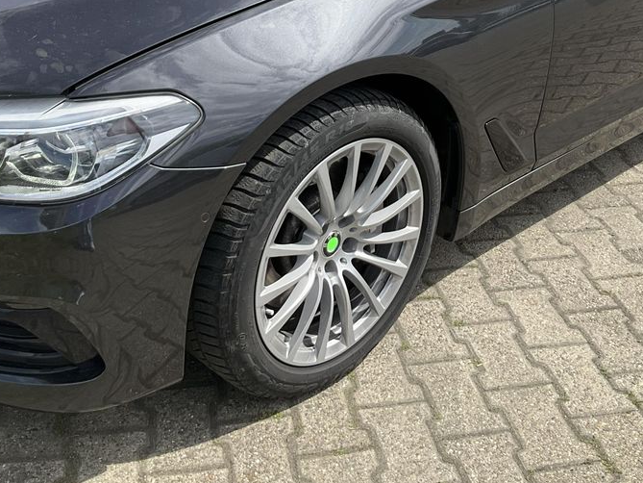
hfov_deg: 36.8
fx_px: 966
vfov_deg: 27.3
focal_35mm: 52
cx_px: 347
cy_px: 76
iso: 25
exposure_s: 1/1250
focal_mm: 3
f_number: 1.8
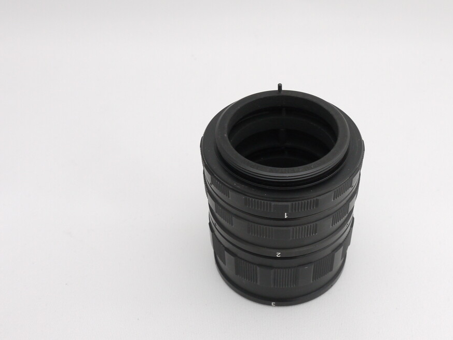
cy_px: 188
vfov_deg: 32.9
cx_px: 282
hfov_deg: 42.6
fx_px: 576
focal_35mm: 44
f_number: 8
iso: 400
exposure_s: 1/13
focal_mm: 16
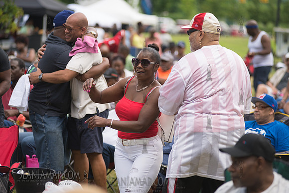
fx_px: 1245
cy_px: 96
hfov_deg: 13.2
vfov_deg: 8.9
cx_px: 144
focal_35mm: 155
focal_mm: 155
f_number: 4
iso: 400
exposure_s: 1/500
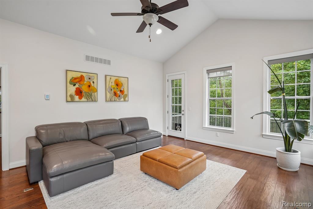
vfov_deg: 73.7
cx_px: 156
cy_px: 104
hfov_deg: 96.8
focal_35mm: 16
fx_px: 139
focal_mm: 16
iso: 400
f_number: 8
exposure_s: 1/10
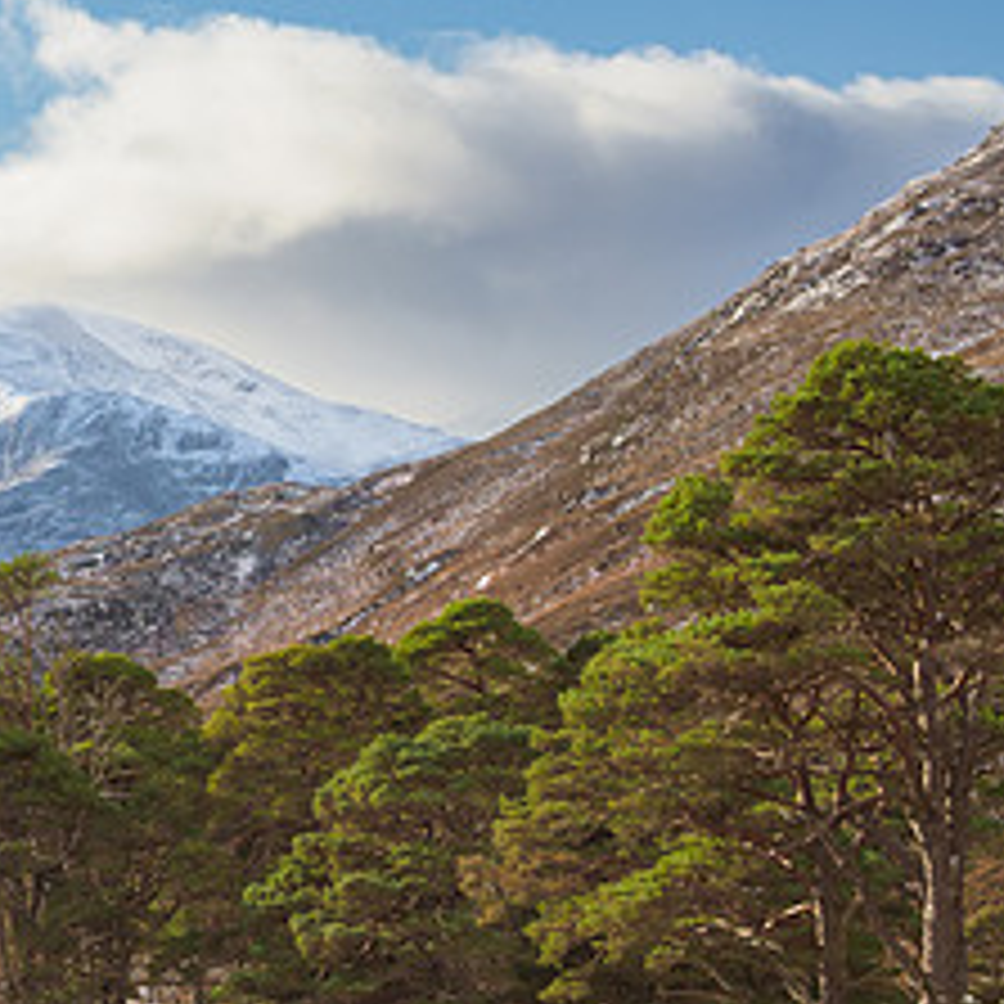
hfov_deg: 14.6
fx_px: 3774
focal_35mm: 115
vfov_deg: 15.1
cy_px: 726
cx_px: -212
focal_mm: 25
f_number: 7.1
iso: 200
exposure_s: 1/80
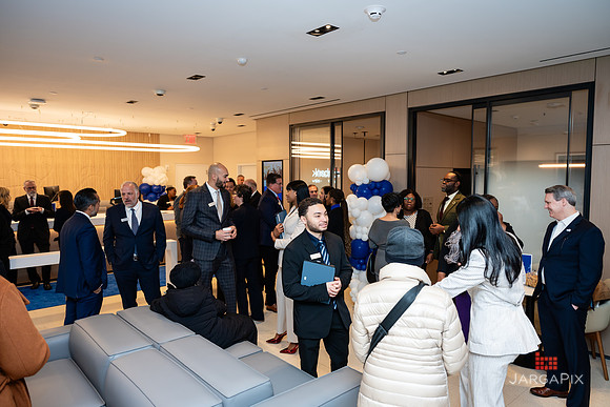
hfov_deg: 72.8
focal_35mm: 24
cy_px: 204
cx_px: 305
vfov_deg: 52.3
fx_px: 414
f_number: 3.2
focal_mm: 24
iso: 320
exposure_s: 1/200
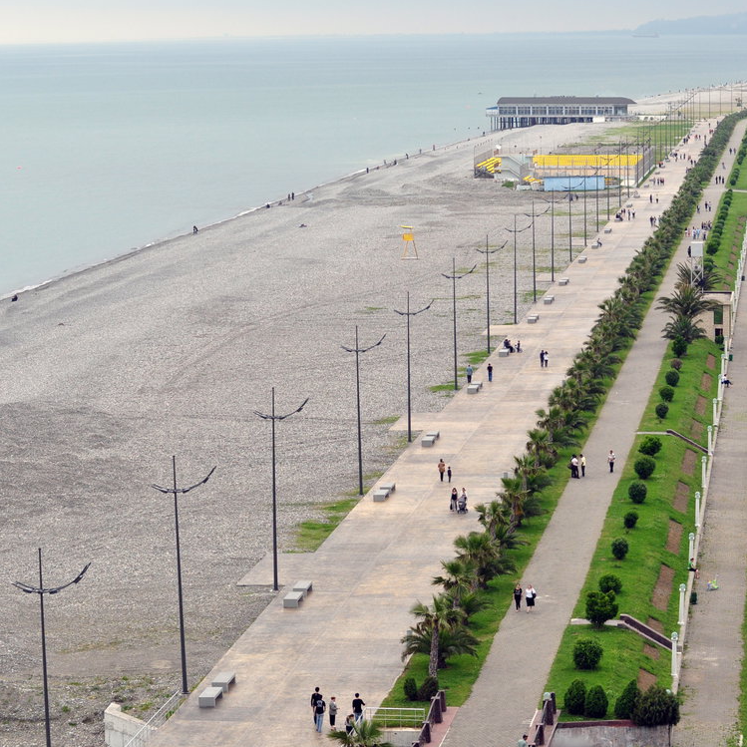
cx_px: 454
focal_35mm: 102
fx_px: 2490
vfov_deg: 17.1
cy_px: 364
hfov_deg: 17.0
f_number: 5.6
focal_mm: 50
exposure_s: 1/125
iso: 500
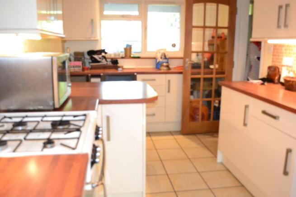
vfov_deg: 43.6
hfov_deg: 61.9
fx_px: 247
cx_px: 148
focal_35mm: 30
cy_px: 98
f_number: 4.5
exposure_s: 1/200
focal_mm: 20
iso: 3200
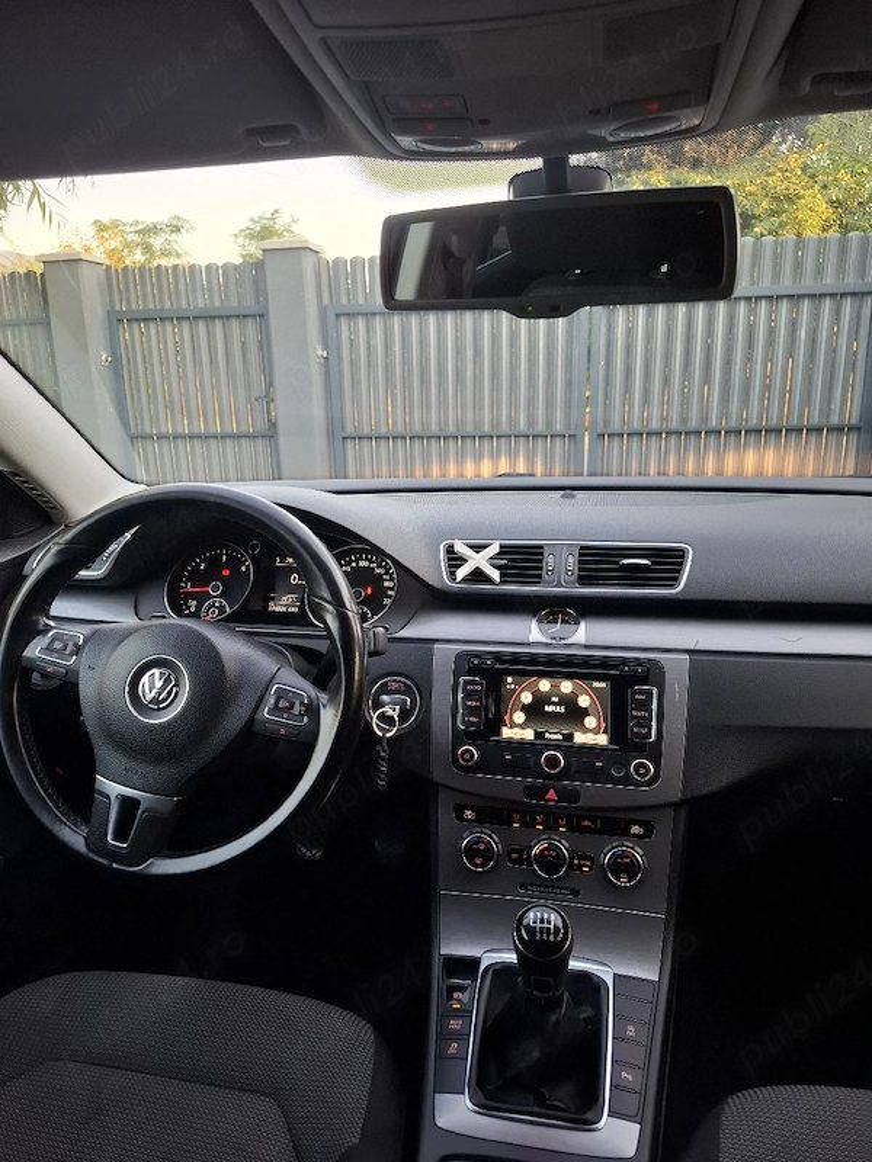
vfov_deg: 73.9
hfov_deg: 58.9
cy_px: 581
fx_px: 773
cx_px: 436
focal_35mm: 23
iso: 160
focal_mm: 5.54
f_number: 1.8
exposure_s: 1/100
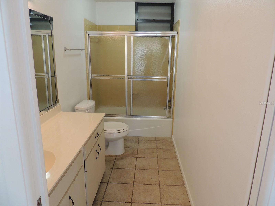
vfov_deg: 56.8
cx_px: 138
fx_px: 191
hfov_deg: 71.6
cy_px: 103
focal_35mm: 24
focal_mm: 4.3
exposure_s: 1/30
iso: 100
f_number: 3
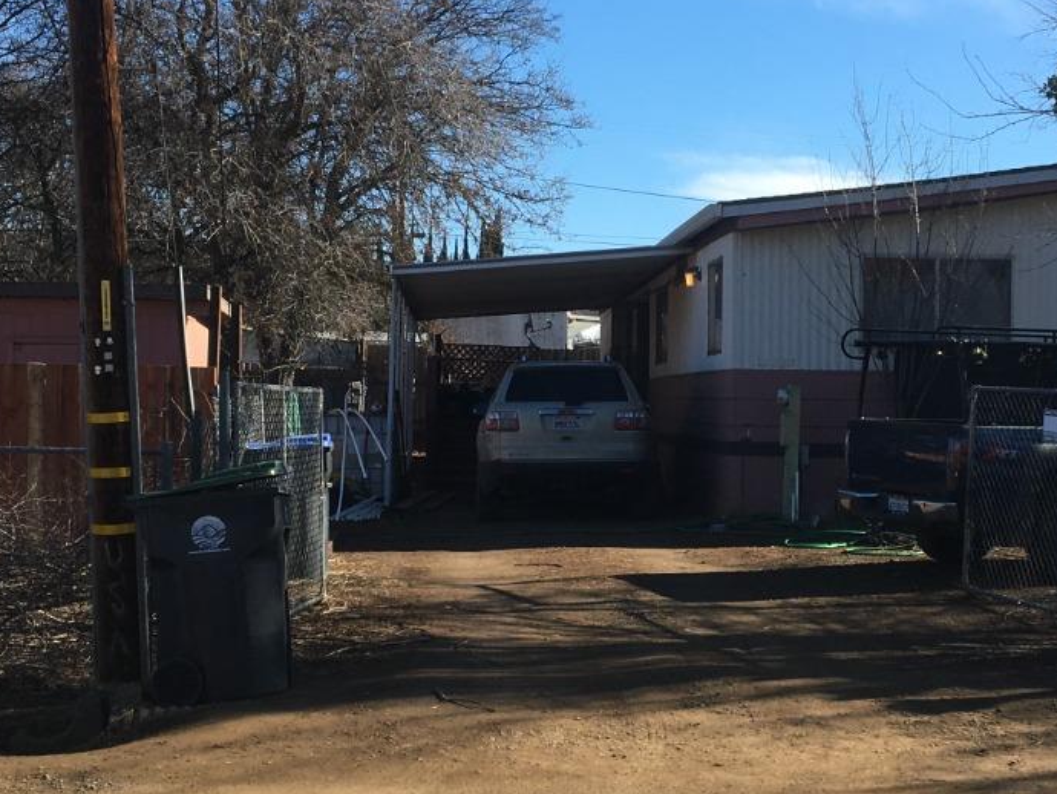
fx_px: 1924
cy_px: 384
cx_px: 574
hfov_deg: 30.7
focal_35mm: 63
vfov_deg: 23.3
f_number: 2.2
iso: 25
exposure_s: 1/1012
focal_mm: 4.15
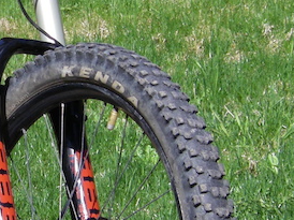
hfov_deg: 7.5
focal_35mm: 262
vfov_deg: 5.7
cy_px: 152
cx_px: -23
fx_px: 2223
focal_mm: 11.5
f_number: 3.8
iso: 64
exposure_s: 1/400
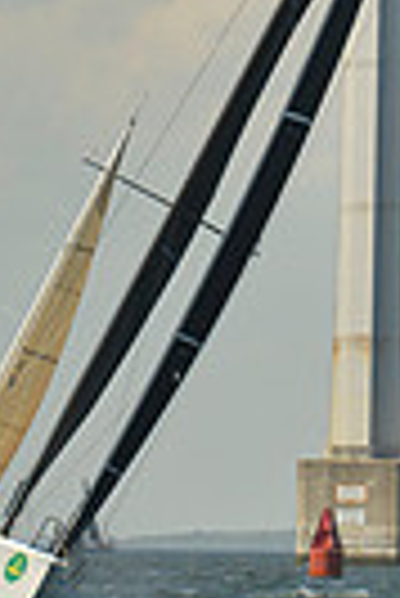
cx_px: 231
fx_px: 14145
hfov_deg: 1.6
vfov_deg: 2.4
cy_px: 207
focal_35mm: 851
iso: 280
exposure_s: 1/1600
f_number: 8
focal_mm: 195
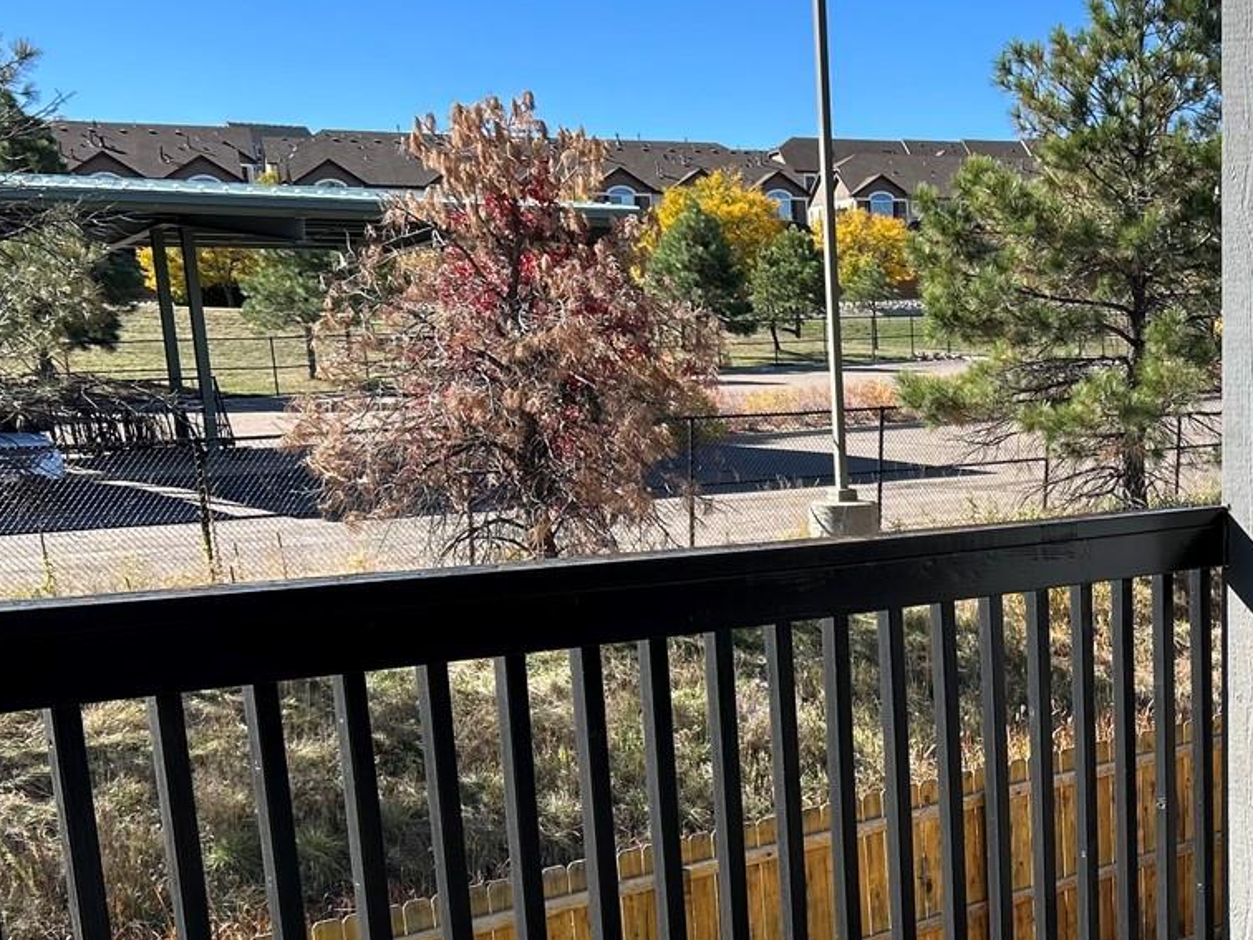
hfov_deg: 33.0
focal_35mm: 55
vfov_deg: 25.9
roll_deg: +0.5
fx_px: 1991
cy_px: 791
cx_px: 1144
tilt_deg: -13.1
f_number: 1.5
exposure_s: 1/957
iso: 50
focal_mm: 5.7
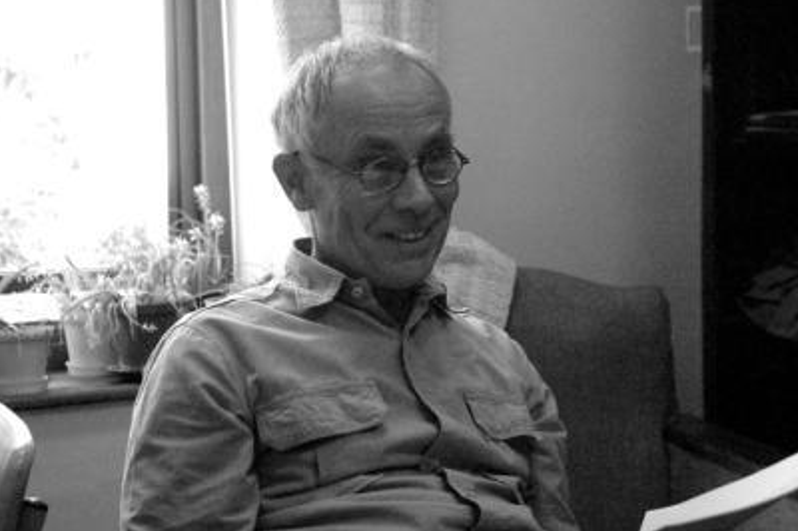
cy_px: 240
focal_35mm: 74
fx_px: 1639
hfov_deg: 27.4
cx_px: 415
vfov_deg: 18.4
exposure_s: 1/400
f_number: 4.5
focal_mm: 44
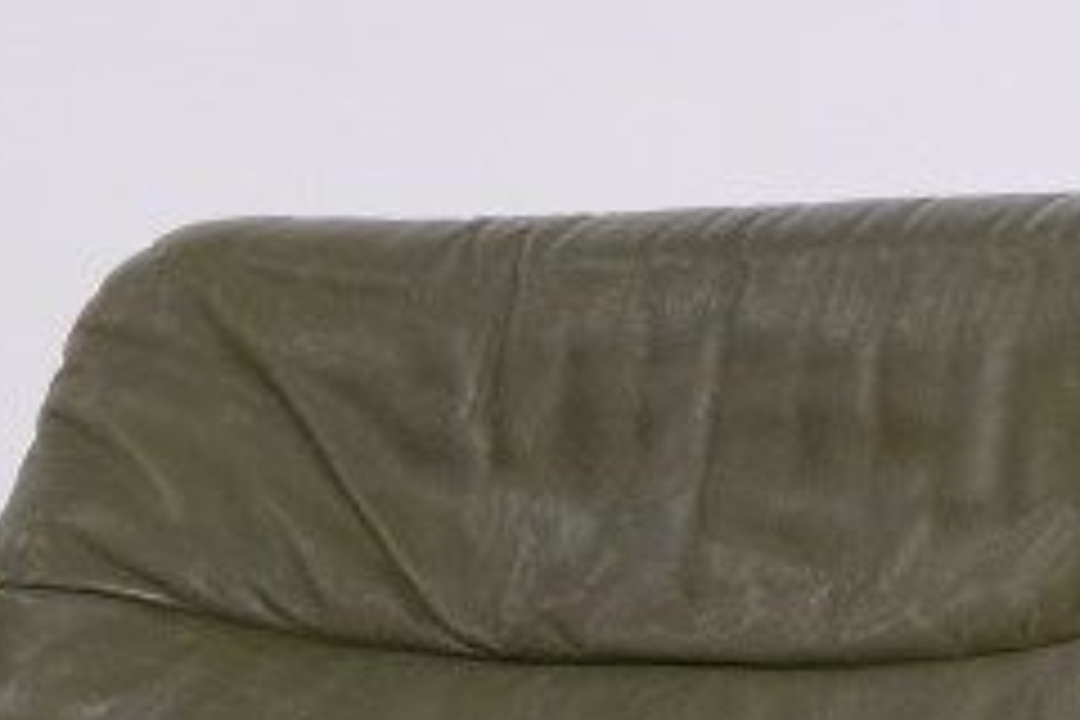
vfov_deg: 5.2
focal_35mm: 260
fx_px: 7799
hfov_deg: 7.9
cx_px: 1030
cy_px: 1143
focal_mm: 32.5
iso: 1600
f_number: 4
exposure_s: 1/50
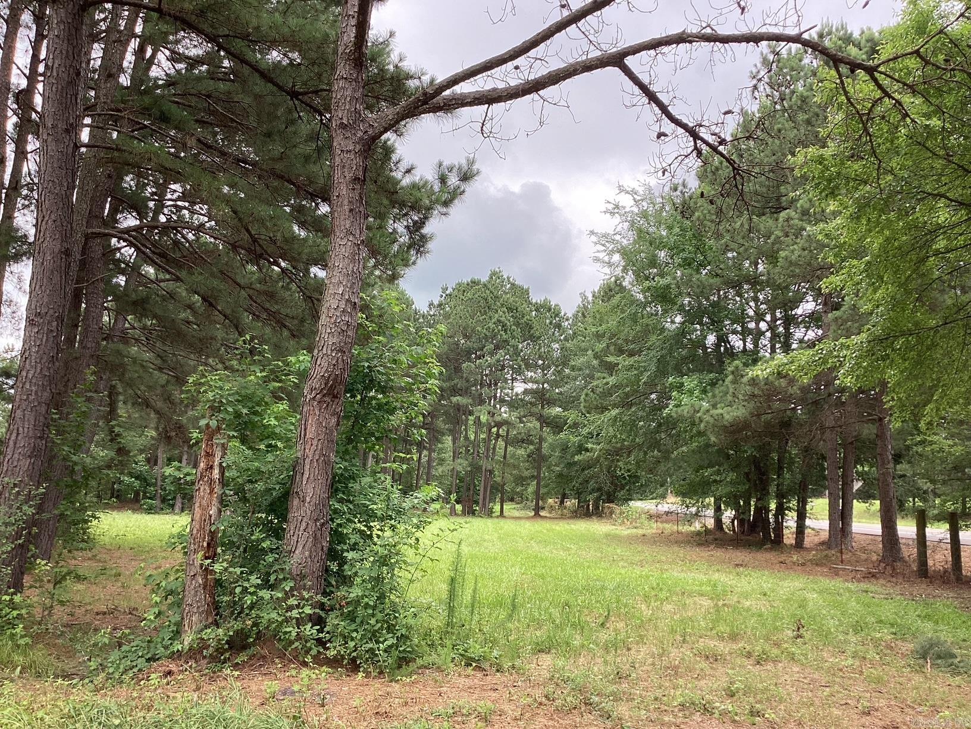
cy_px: 364
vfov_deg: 45.4
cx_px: 486
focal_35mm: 31
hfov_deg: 58.4
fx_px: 870
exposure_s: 1/318
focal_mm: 3.3
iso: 25
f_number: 2.4
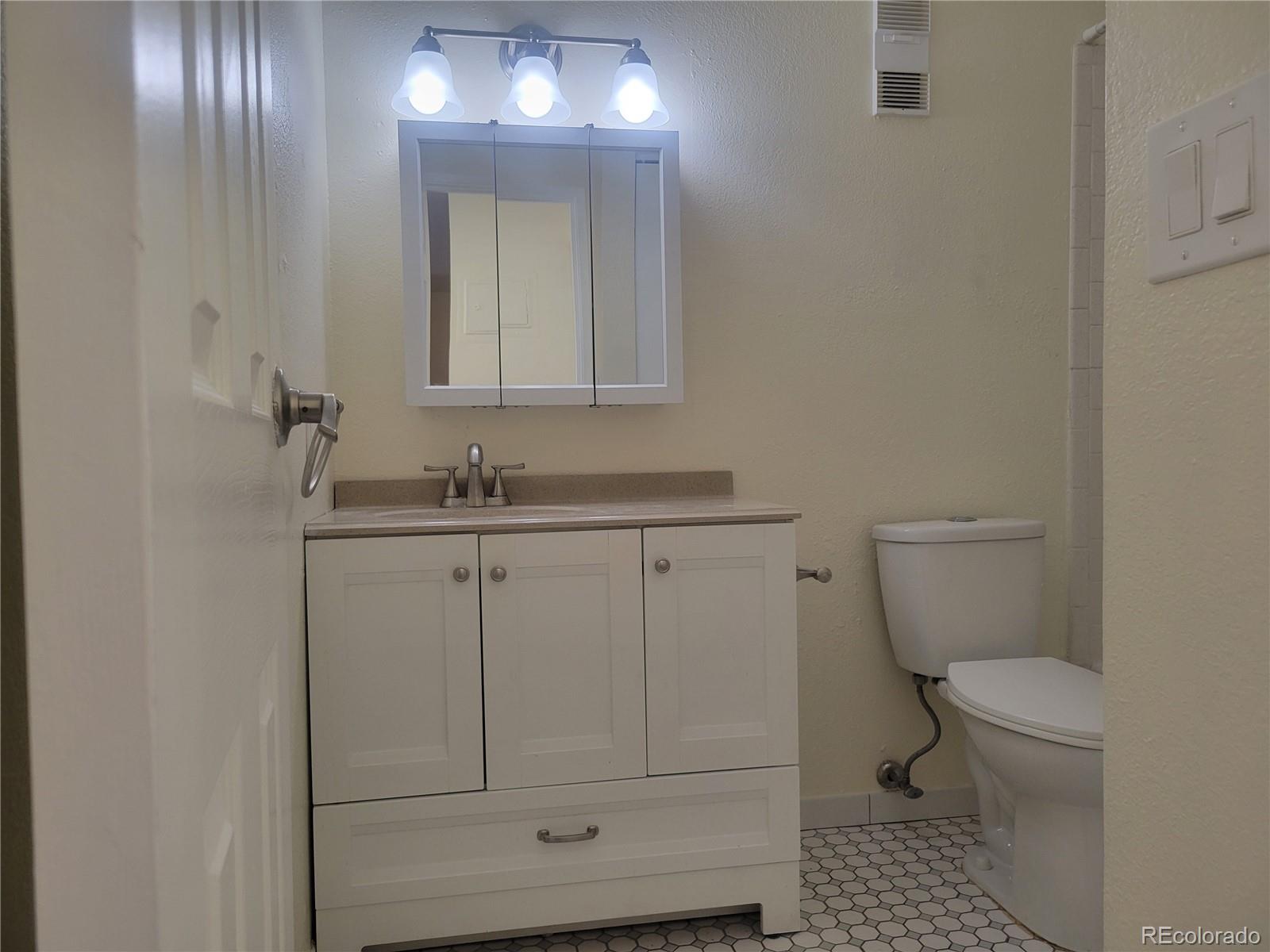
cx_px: 635
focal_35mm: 26
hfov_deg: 67.3
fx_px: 954
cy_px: 476
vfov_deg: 53.1
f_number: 1.8
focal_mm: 5.4
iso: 125
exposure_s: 1/120
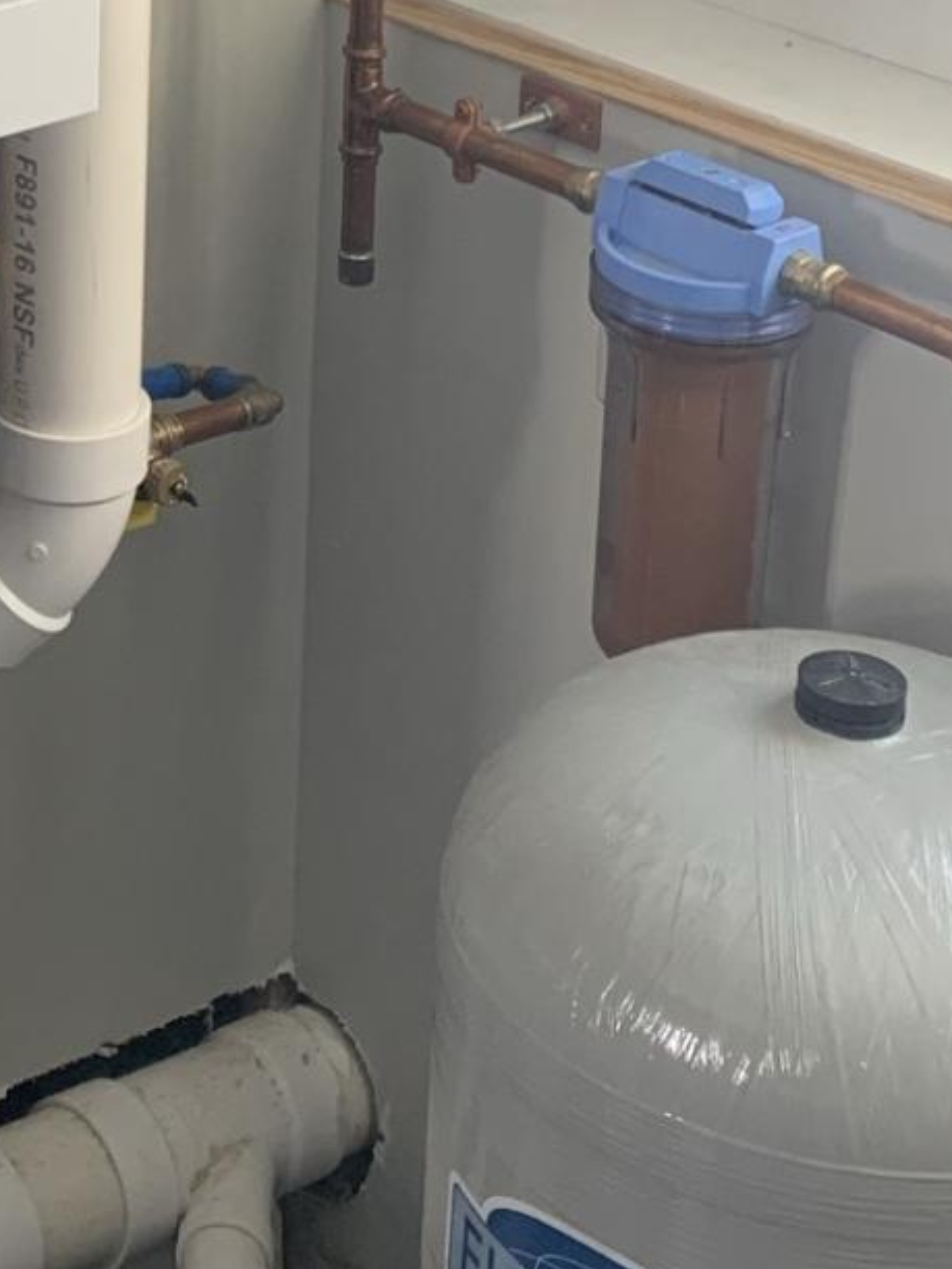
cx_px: -83
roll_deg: -0.8
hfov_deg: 16.8
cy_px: -100
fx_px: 3117
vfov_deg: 21.9
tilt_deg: -15.2
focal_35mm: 85
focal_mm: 4.25
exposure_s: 1/60
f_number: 1.8
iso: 100
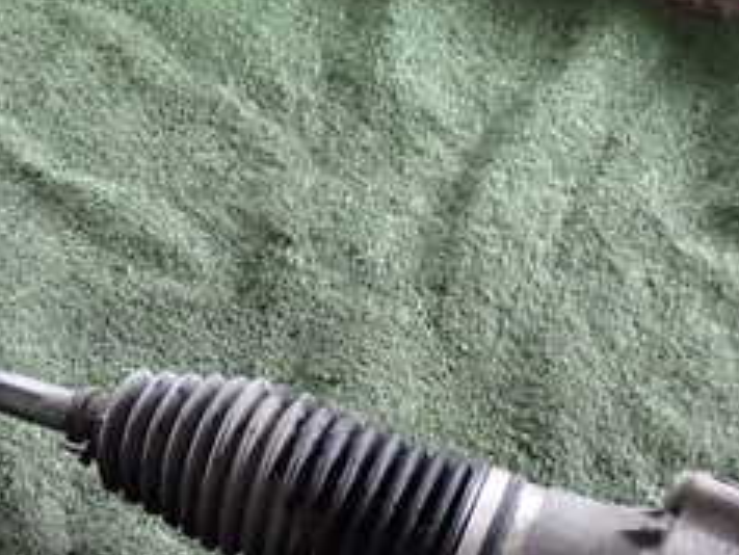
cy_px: 437
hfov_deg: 25.5
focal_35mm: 76
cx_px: 228
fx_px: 1623
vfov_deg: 19.2
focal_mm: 5.4
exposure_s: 1/30
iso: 800
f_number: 2.3
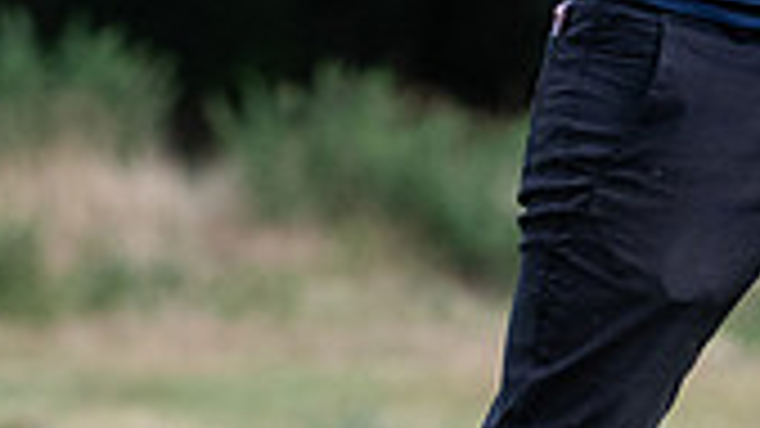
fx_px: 21781
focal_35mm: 1081
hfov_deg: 2.0
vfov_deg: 1.1
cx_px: 989
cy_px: -439
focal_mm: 200
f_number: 6.3
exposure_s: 1/2500
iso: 1250
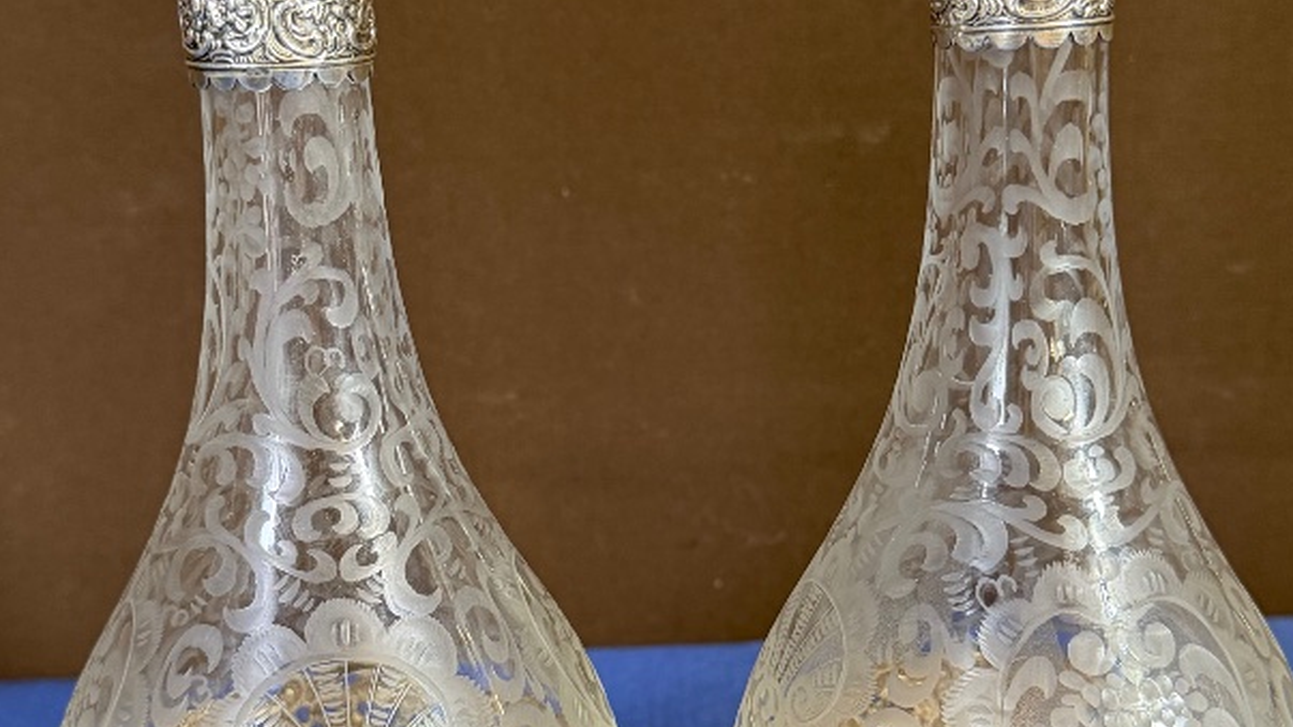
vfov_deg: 23.0
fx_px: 1783
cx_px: 656
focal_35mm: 52
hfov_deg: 39.9
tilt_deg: -14.2
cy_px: 354
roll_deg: +2.0
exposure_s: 1/50
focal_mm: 6.76
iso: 250
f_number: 1.78
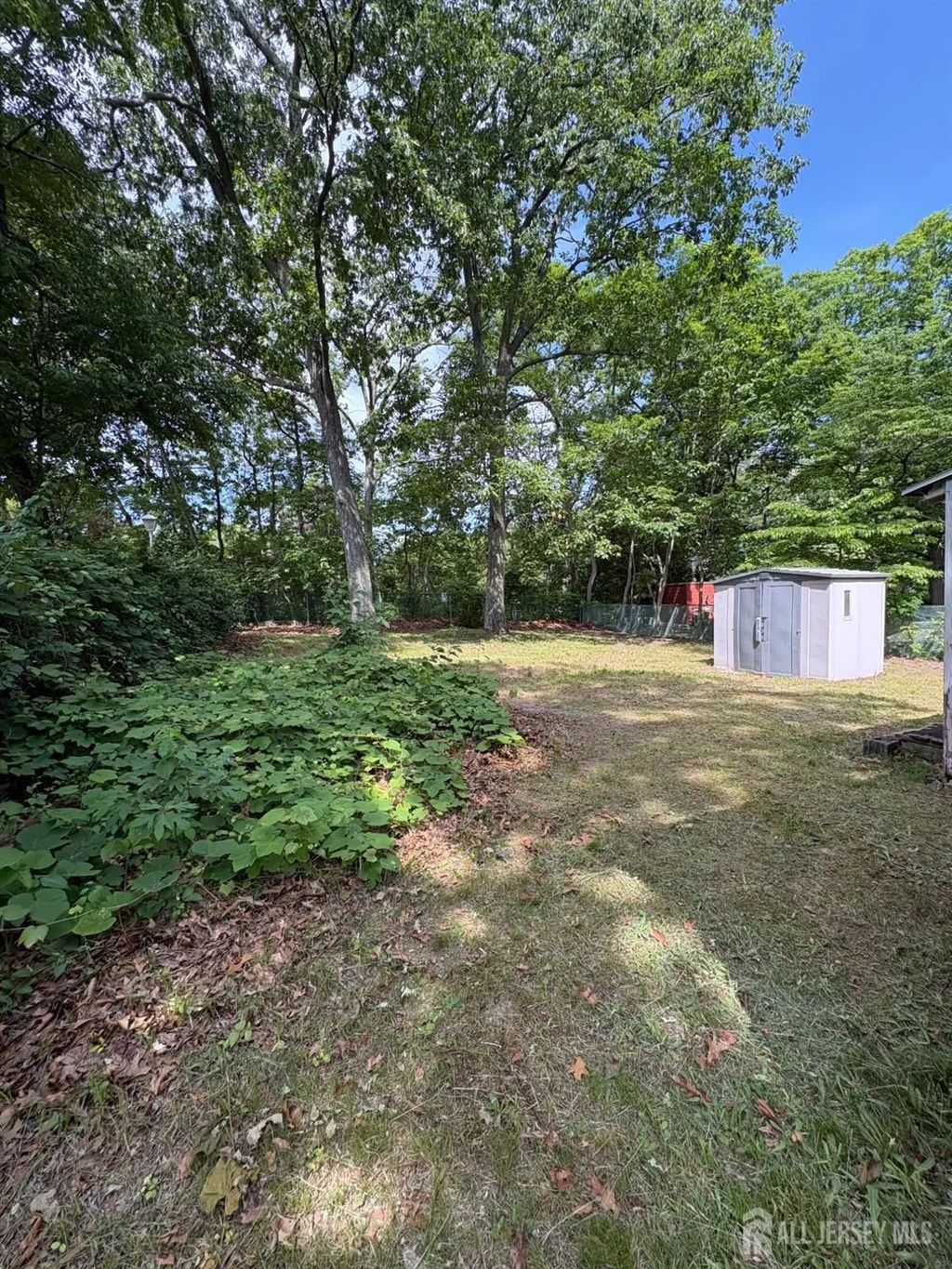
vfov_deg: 102.1
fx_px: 513
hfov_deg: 85.7
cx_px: 476
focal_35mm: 14
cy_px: 634
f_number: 2.2
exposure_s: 1/259
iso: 40
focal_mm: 2.22
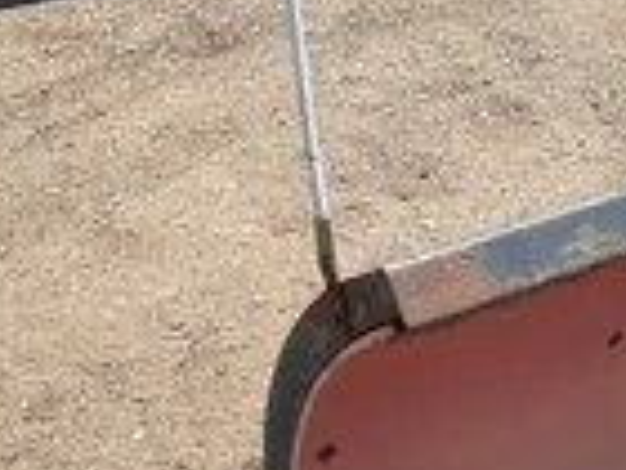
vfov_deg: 17.7
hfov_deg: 21.6
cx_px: 782
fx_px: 1501
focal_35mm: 83
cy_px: 349
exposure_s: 1/929
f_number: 1.8
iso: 25
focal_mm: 3
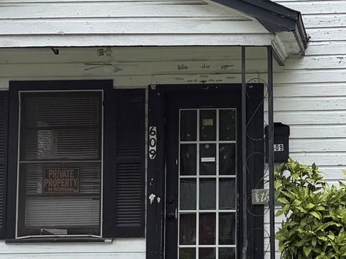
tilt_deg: +7.8
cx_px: 276
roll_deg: +2.2
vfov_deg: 14.6
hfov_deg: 19.3
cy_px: 109
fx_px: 1009
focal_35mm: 101
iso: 80
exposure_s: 1/2370
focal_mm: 6.76
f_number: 1.78
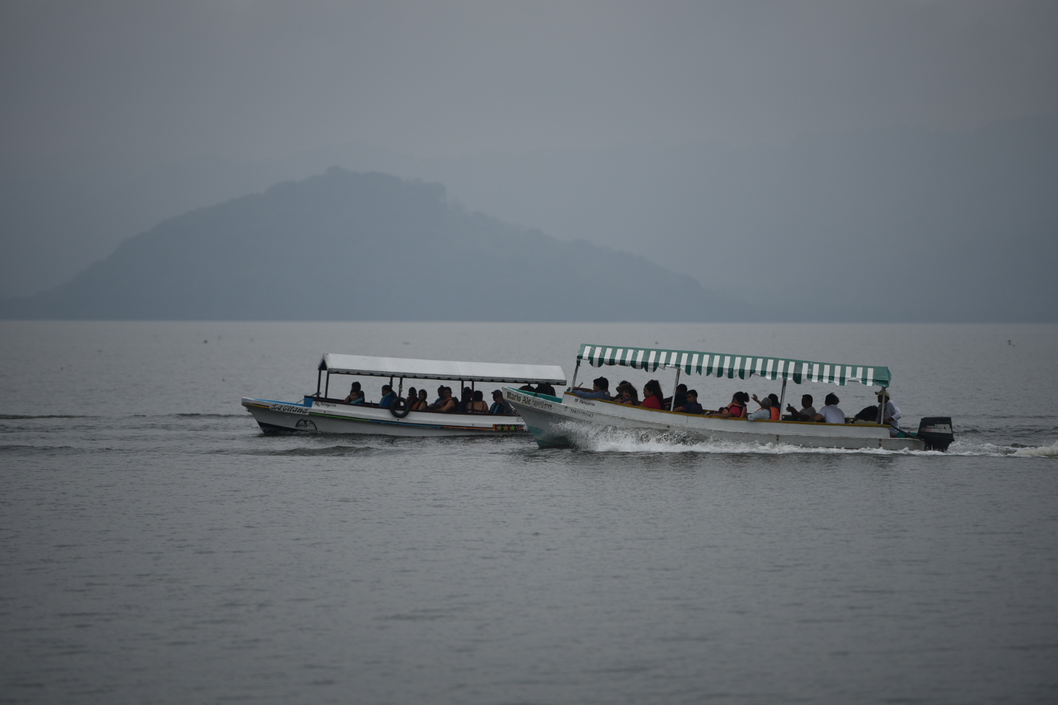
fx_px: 5877
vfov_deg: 6.9
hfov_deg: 10.3
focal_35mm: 200
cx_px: 529
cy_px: 352
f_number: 3.5
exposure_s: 1/3200
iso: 100
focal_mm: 200
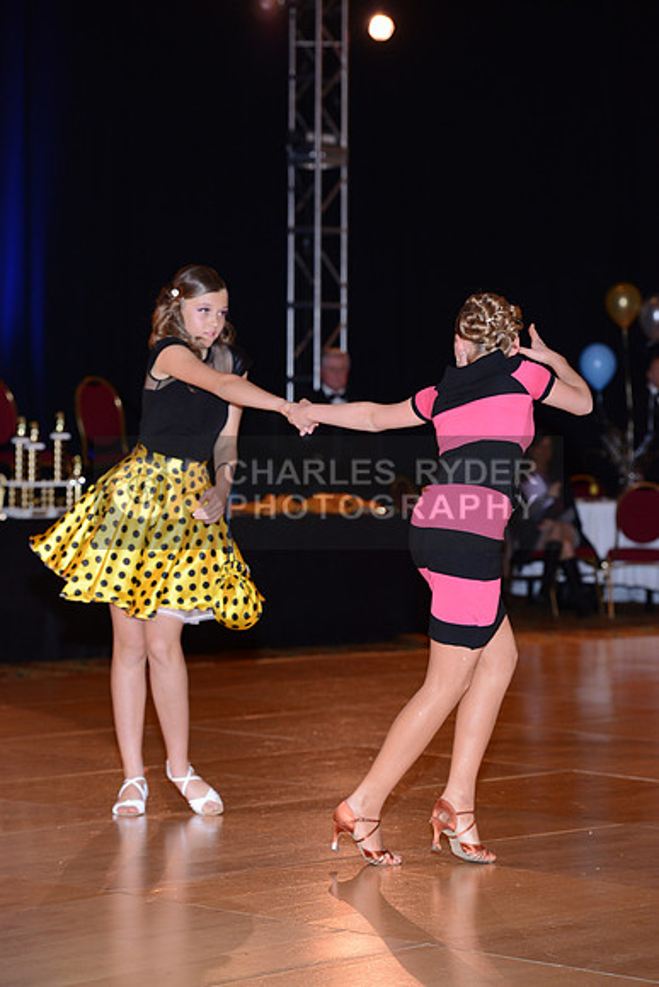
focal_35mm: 110
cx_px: 330
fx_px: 3018
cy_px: 494
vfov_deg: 18.6
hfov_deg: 12.5
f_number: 5
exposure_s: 1/200
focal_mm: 110
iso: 1600
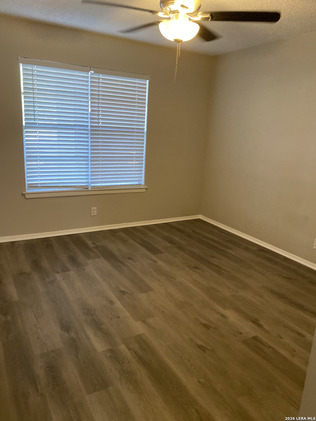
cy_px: 210
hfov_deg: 53.1
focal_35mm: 26
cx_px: 158
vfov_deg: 67.3
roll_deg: -3.2
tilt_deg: -12.2
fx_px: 316
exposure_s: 1/60
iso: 320
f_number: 1.8
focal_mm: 4.25
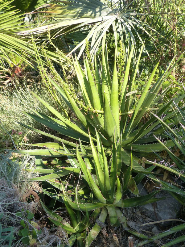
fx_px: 228
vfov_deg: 56.8
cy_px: 124
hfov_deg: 44.2
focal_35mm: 32
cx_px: 92
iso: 160
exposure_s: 1/320
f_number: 4
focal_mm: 5.8
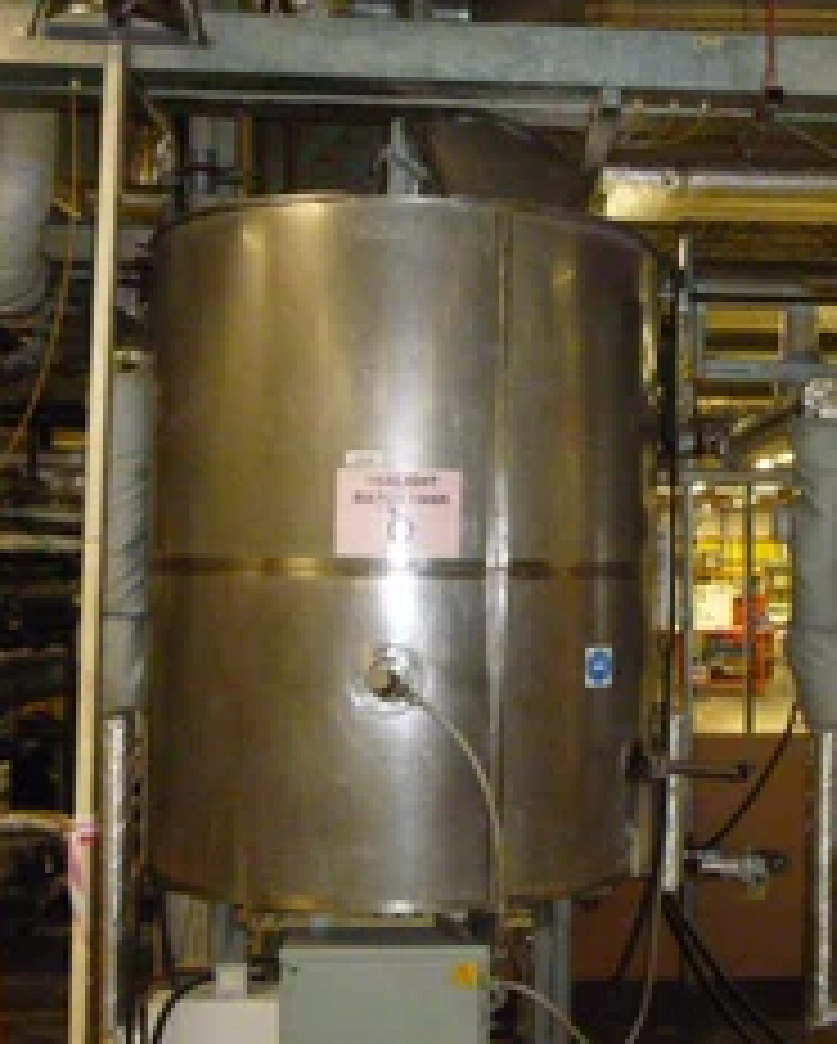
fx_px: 1299
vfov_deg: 43.8
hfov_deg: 35.2
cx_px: 585
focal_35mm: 42
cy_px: 513
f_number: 3.1
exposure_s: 1/60
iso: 640
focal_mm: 4.5
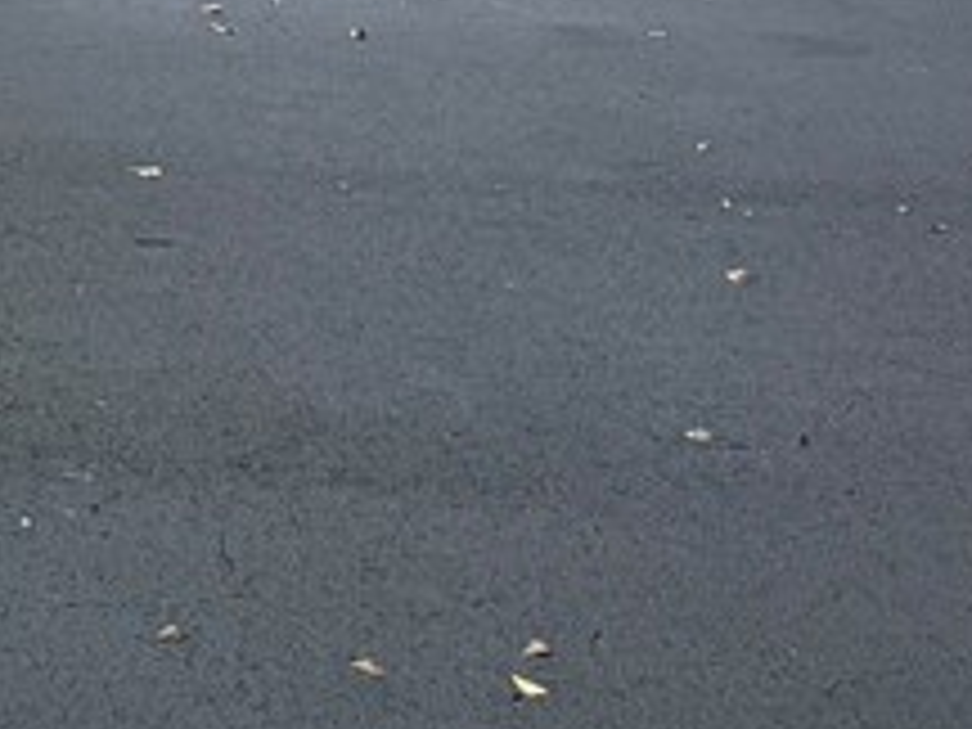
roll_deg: -1.2
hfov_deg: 14.6
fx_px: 3201
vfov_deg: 11.5
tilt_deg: +1.8
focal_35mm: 114
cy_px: -792
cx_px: -909
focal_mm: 6.76
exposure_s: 1/4167
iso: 80
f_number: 1.78
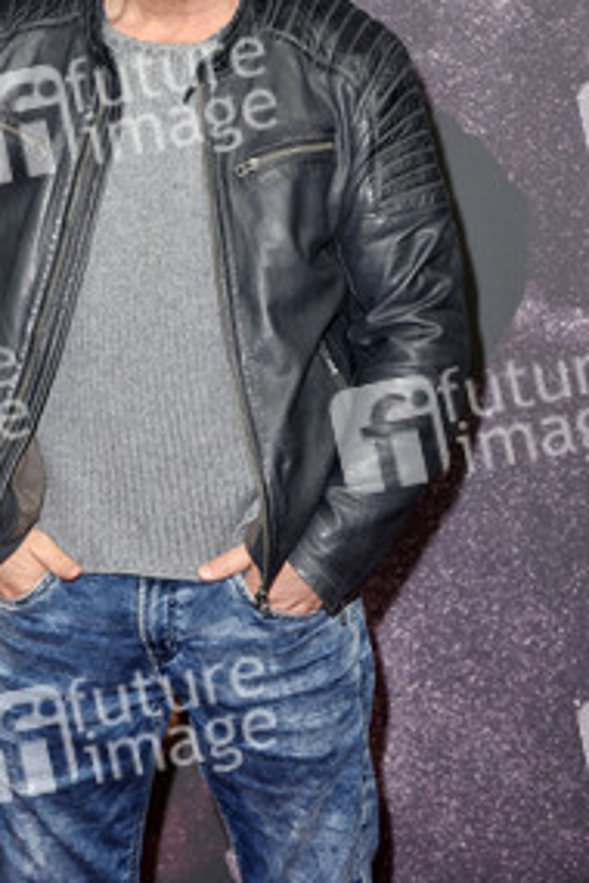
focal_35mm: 115
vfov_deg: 17.7
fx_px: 2822
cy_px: 266
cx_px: 208
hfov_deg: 11.9
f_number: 6.3
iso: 800
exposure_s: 1/250
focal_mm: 82
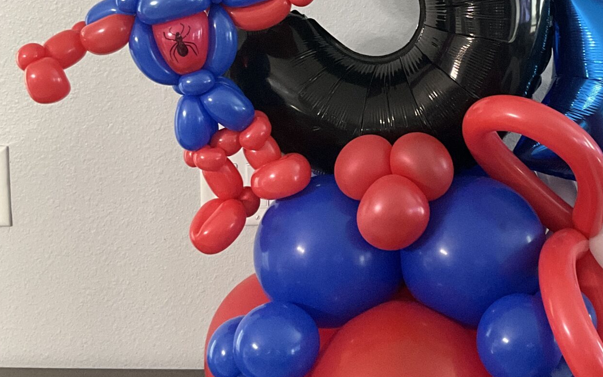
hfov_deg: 32.1
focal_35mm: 63
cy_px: 28
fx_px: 1035
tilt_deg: -4.1
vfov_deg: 20.2
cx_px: 419
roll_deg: -0.7
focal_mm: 3
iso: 200
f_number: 1.8
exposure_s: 1/60
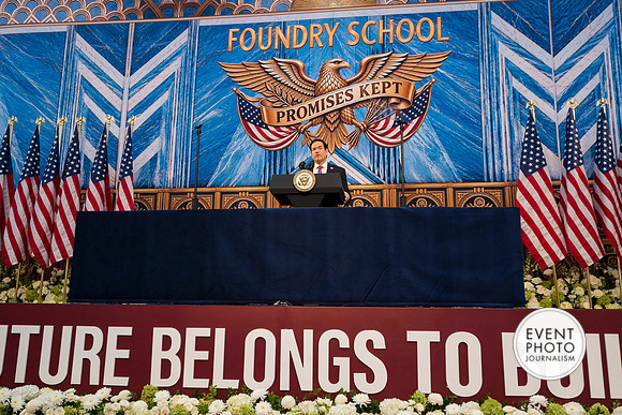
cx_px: 311
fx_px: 518
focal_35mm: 30
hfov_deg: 61.9
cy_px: 208
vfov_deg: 43.6
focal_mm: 30
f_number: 4
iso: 400
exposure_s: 1/200
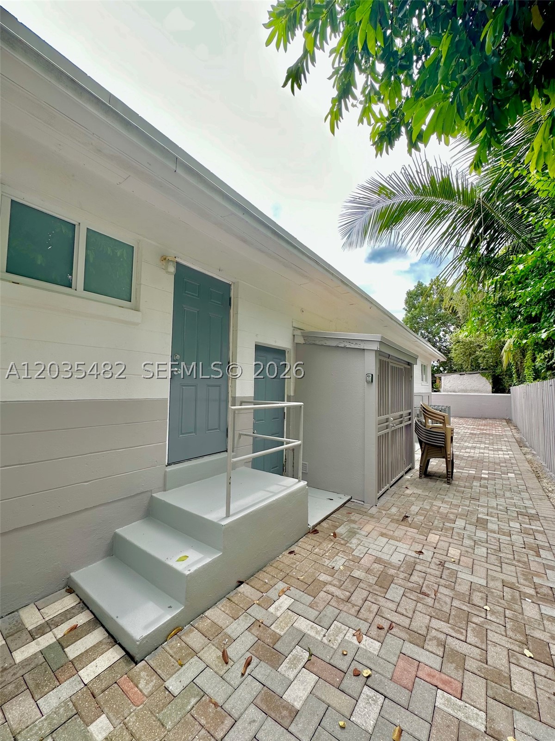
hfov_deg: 85.7
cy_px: 370
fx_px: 299
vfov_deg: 102.1
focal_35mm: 14
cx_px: 278
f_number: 2.2
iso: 40
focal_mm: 2.22
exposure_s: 1/373
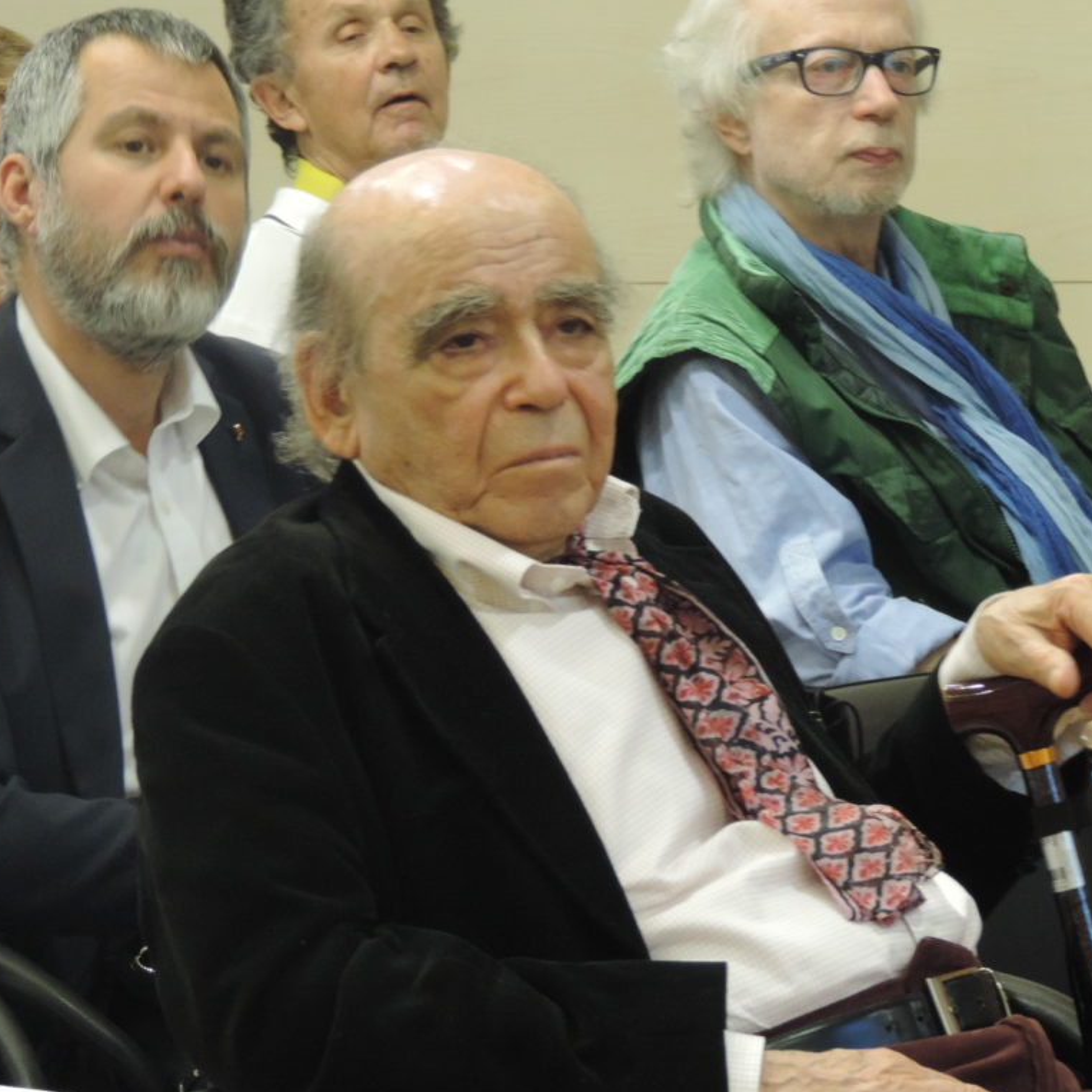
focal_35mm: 237
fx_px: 8459
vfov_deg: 7.4
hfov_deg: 7.4
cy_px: 547
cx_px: 596
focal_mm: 35.6
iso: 800
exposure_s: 1/13
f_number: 4.6
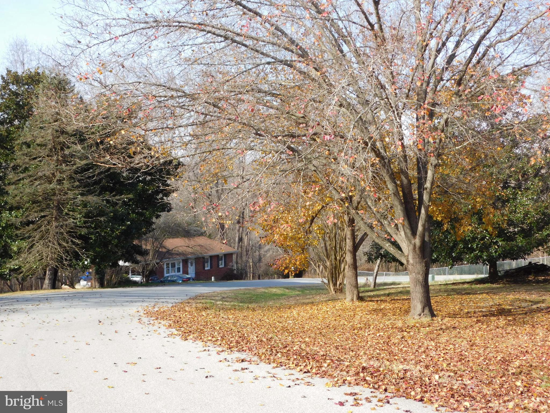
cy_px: 206
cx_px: 275
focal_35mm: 51
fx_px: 810
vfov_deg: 28.6
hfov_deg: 37.5
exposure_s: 1/400
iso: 125
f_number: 3.8
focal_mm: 9
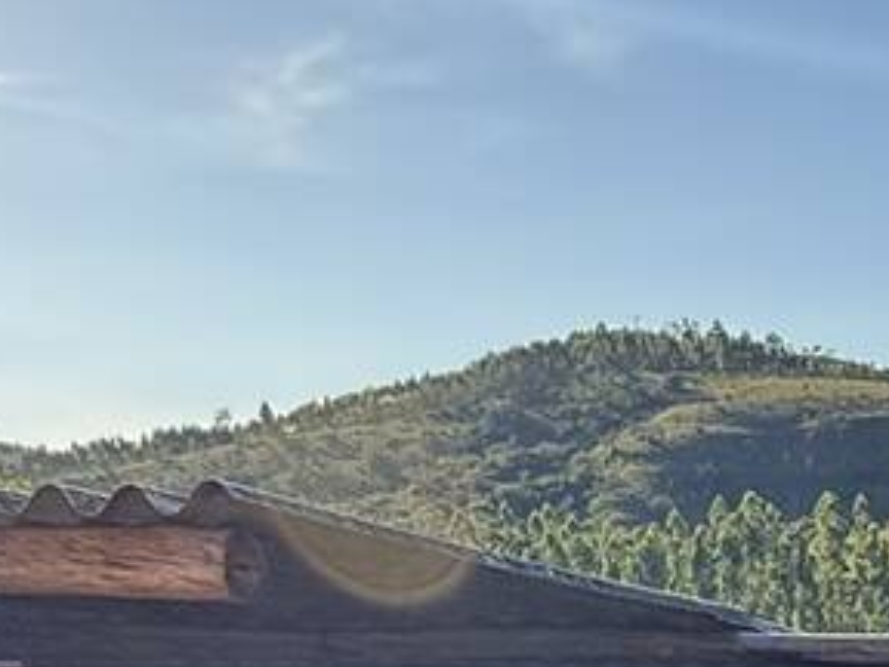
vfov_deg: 18.6
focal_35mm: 70
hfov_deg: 26.7
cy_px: 994
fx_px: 1798
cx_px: 821
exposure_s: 1/779
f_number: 2.2
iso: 50
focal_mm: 2.22
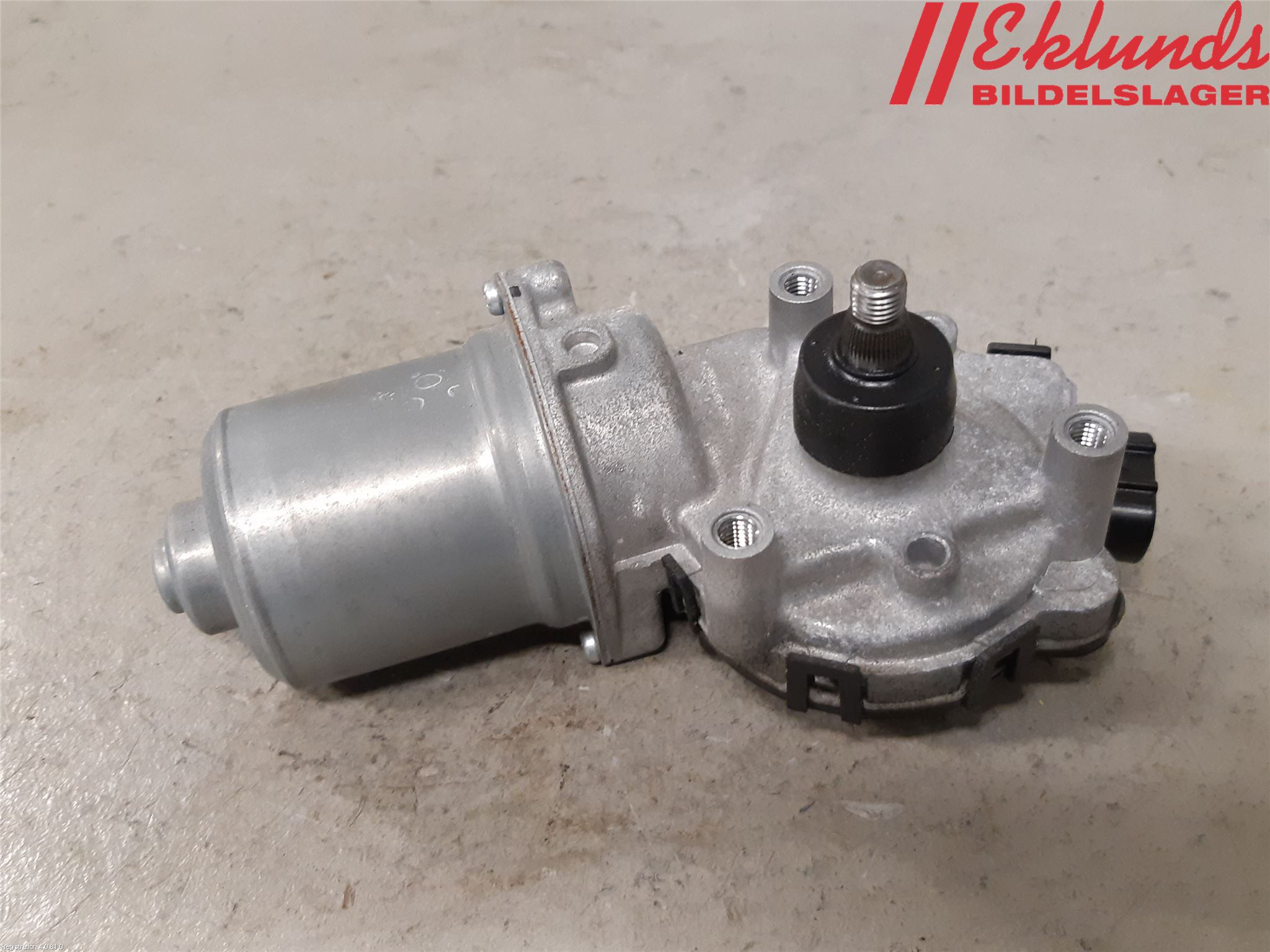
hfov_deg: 67.3
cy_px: 476
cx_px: 635
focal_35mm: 26
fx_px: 954
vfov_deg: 53.1
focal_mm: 3.93
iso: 200
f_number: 1.7
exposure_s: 1/50
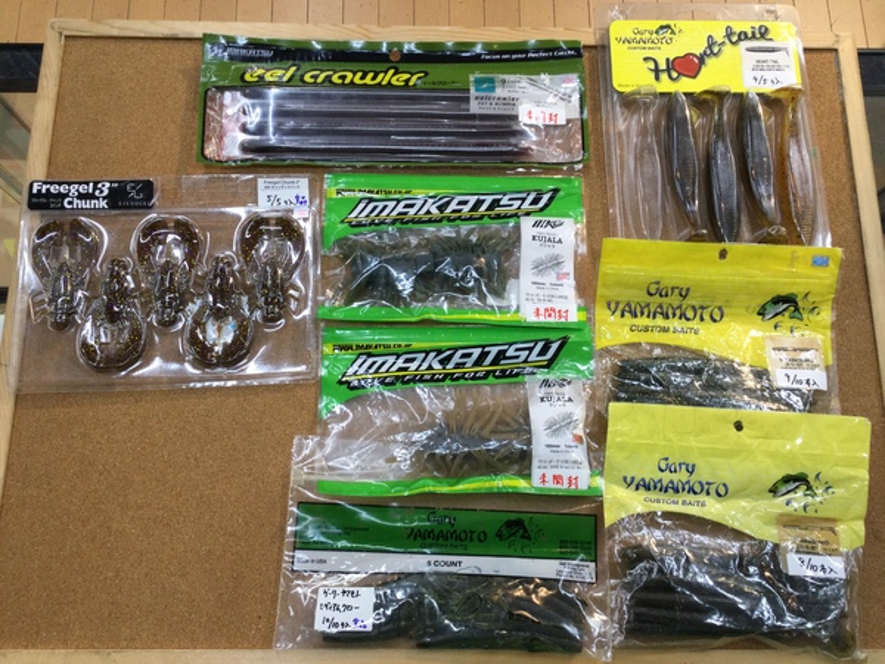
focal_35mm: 31
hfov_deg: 58.4
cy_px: 332
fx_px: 793
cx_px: 442
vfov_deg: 45.4
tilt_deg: -75.9
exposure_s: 1/40
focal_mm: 3.3
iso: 25
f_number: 2.4
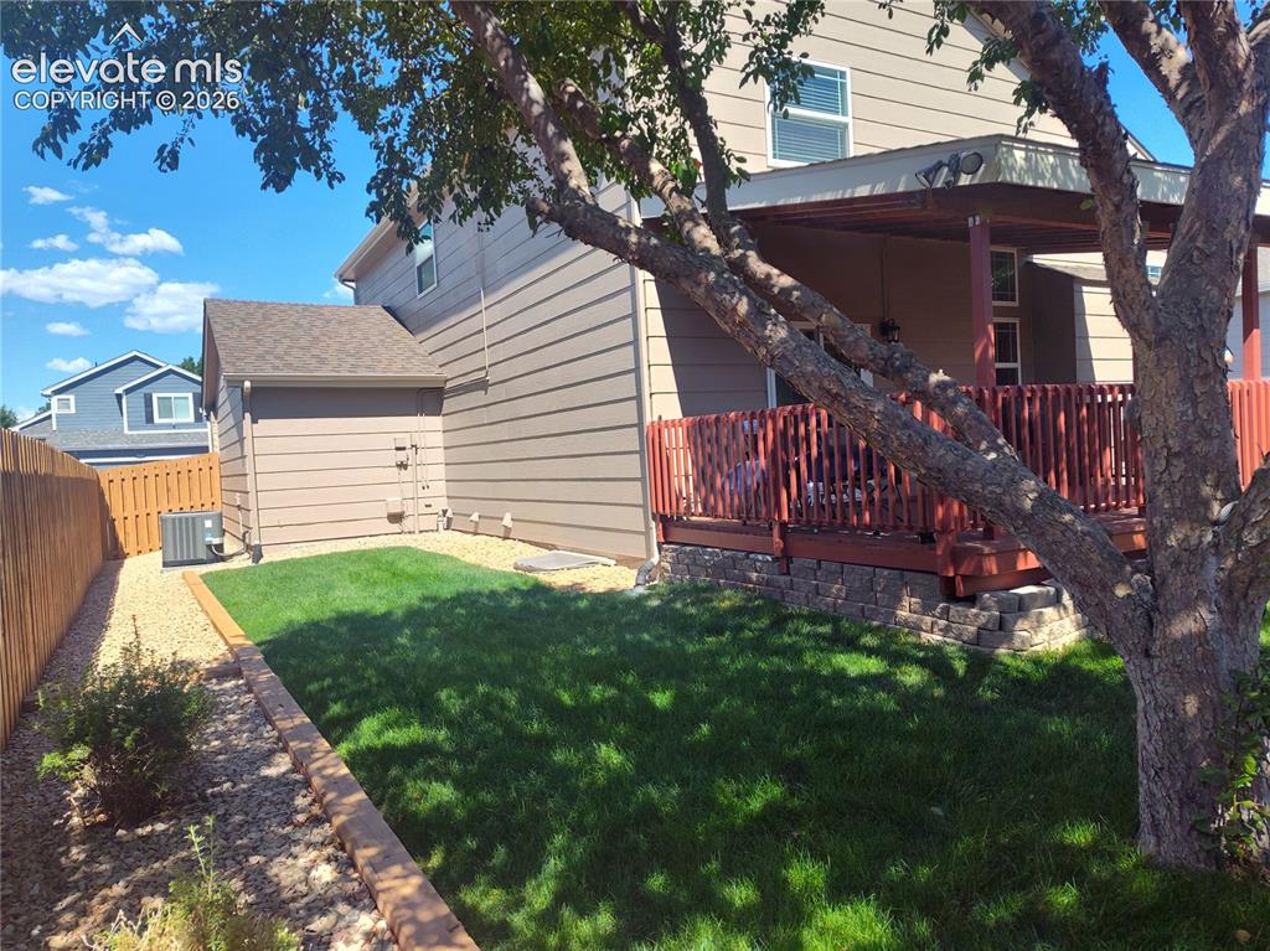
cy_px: 476
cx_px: 635
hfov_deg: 74.0
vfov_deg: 58.8
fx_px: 843
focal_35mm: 23
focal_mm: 5.56
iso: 100
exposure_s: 1/764
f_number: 1.8
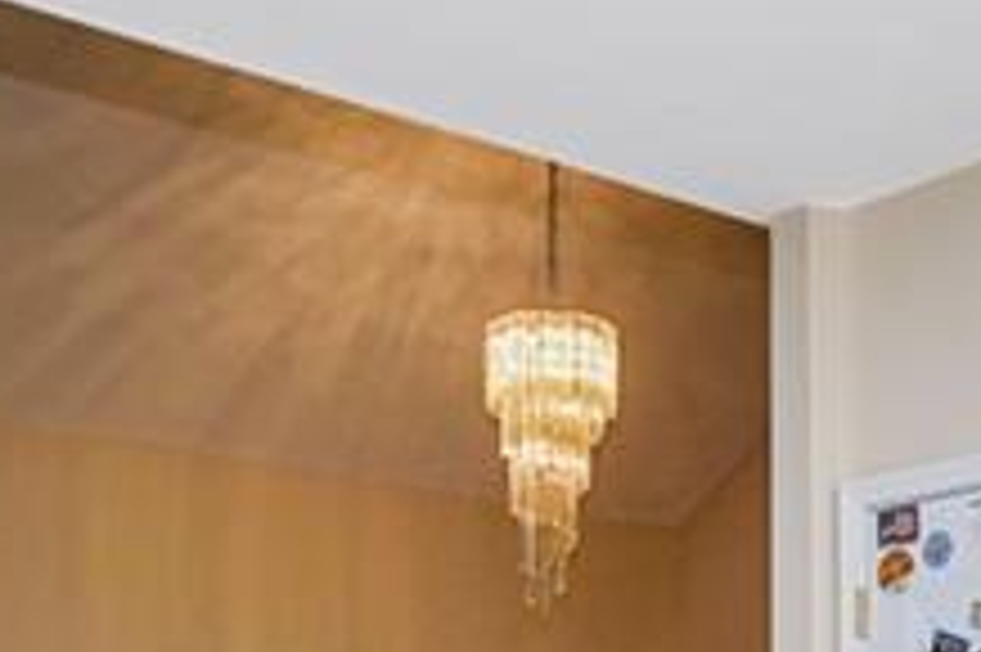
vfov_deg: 16.8
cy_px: 908
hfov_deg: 27.0
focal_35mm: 75
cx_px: 590
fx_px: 2042
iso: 100
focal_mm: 16
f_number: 5
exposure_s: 1/50
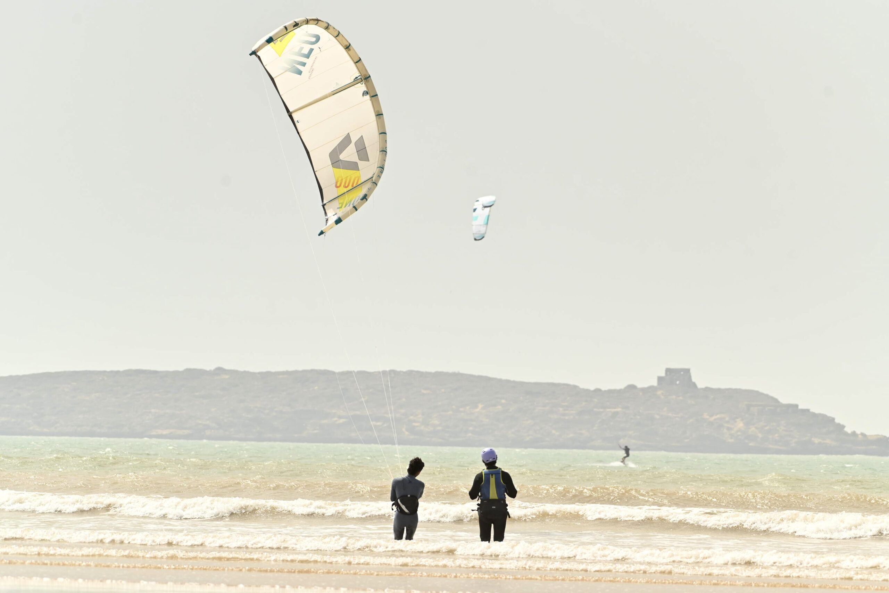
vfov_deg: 6.9
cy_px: 296
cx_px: 444
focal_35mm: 200
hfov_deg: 10.3
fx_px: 4939
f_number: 5.6
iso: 400
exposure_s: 1/3000
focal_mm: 200
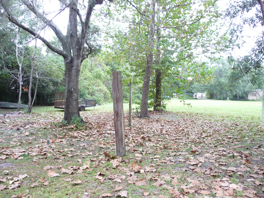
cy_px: 99
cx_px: 132
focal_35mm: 28
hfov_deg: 63.4
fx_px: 214
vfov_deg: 49.7
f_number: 3.3
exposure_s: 1/30
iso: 125
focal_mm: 4.7
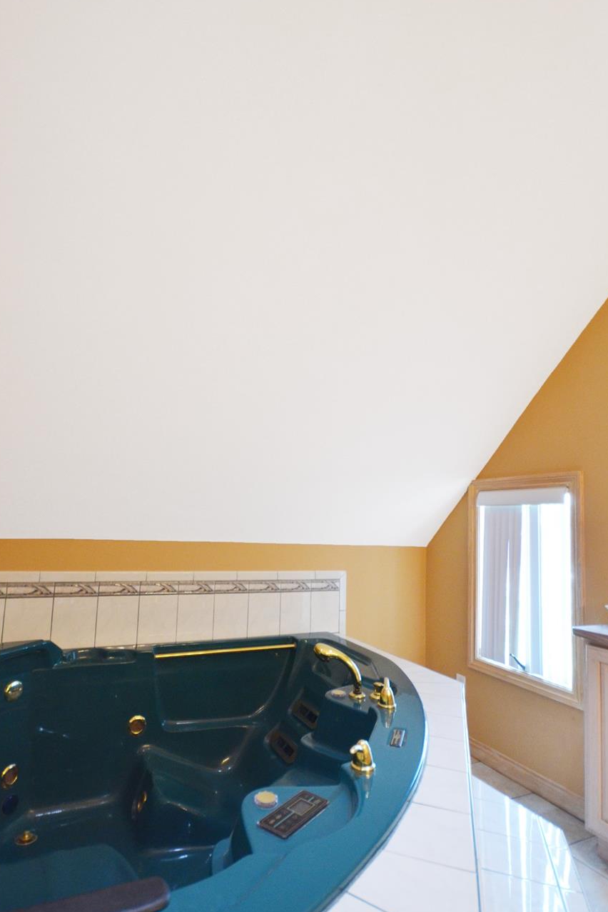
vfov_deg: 89.9
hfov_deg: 67.2
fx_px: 456
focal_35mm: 18
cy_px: 482
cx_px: 272
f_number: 4
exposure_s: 1/50
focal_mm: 10
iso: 800
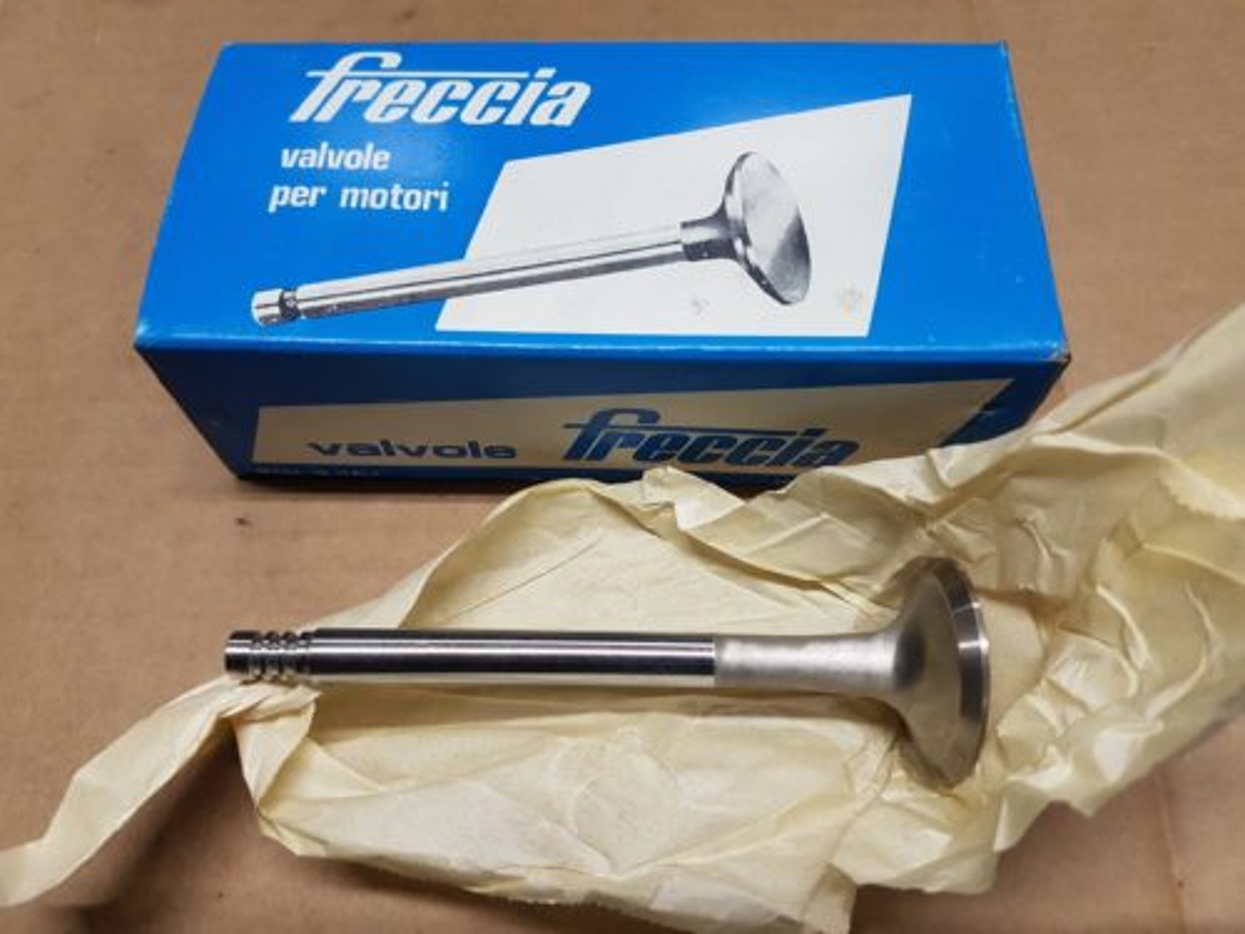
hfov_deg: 67.3
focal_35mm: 26
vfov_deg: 53.1
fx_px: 935
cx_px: 622
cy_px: 467
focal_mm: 4.2
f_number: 1.7
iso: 125
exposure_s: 1/50
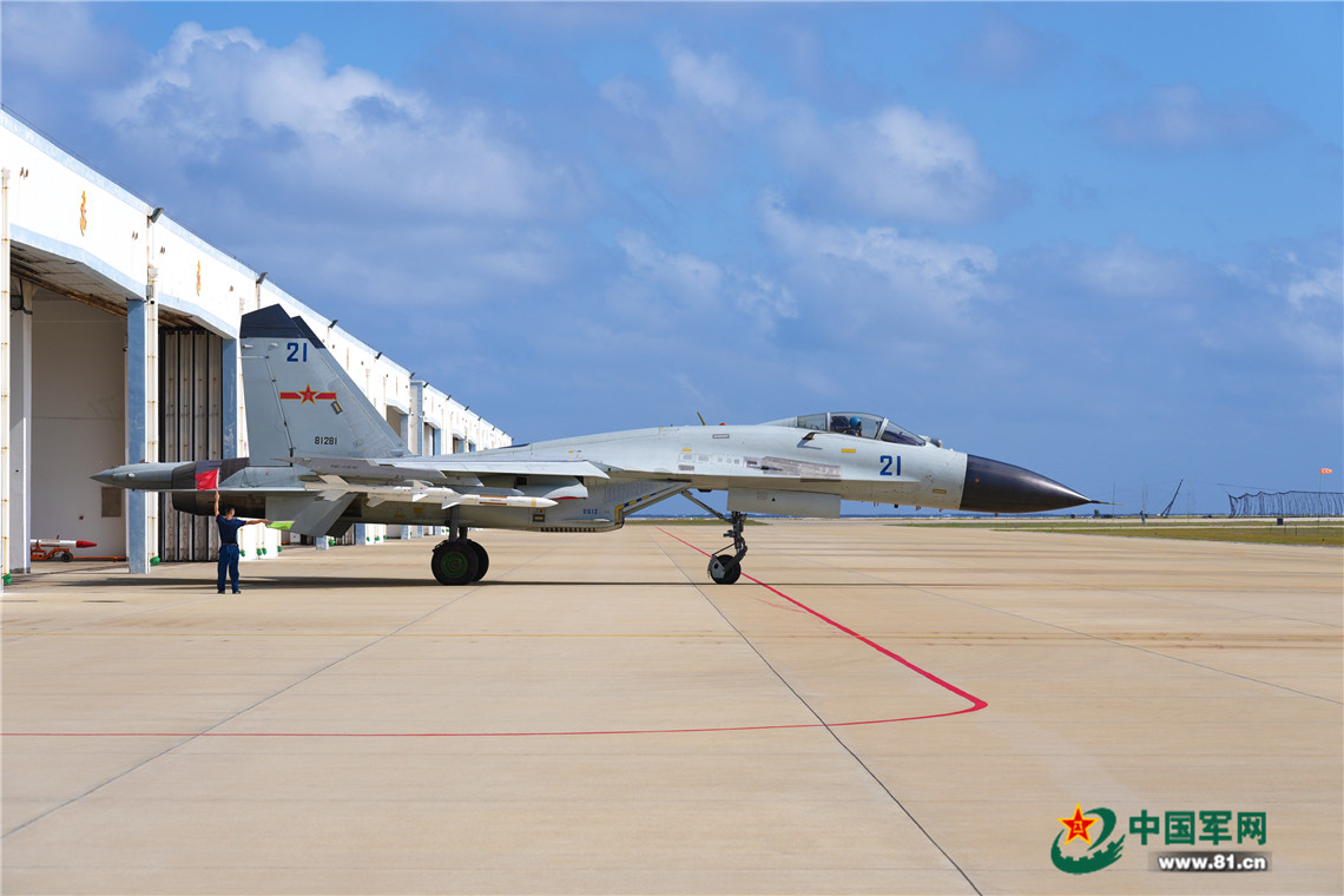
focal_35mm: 101
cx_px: 672
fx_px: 3770
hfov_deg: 20.2
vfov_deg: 13.6
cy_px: 448
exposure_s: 1/1000
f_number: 8
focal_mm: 101
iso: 200
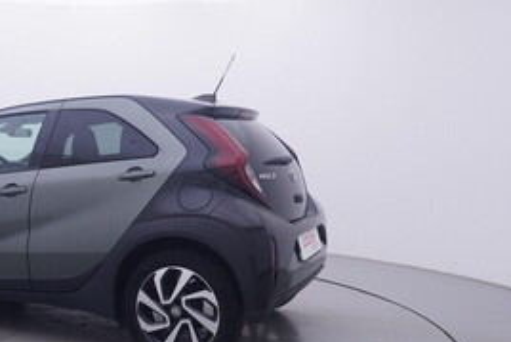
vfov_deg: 29.3
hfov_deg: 40.4
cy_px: 182
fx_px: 654
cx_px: 81
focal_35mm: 46
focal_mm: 15
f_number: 5
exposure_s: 1/80
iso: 200
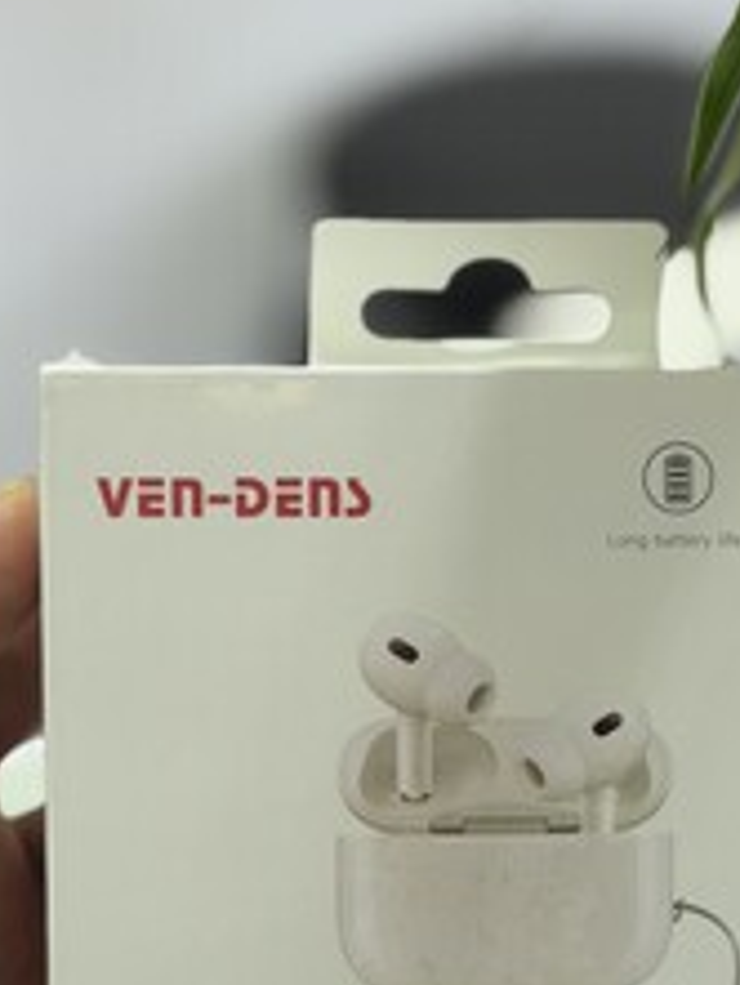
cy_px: 787
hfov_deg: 12.7
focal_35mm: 116
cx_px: 584
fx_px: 3303
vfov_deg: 16.8
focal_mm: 6.76
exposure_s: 1/100
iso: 80
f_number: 1.78
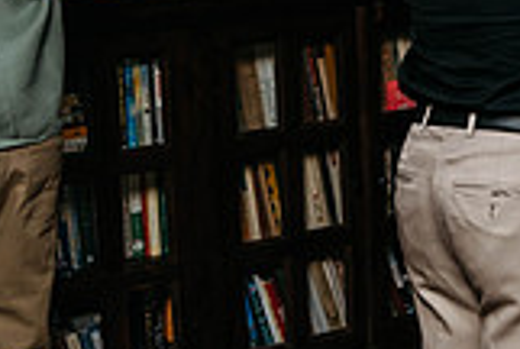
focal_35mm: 115
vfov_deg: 11.8
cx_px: 565
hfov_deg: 17.2
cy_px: -15
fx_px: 1664
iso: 1000
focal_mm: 32
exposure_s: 1/400
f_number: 2.8
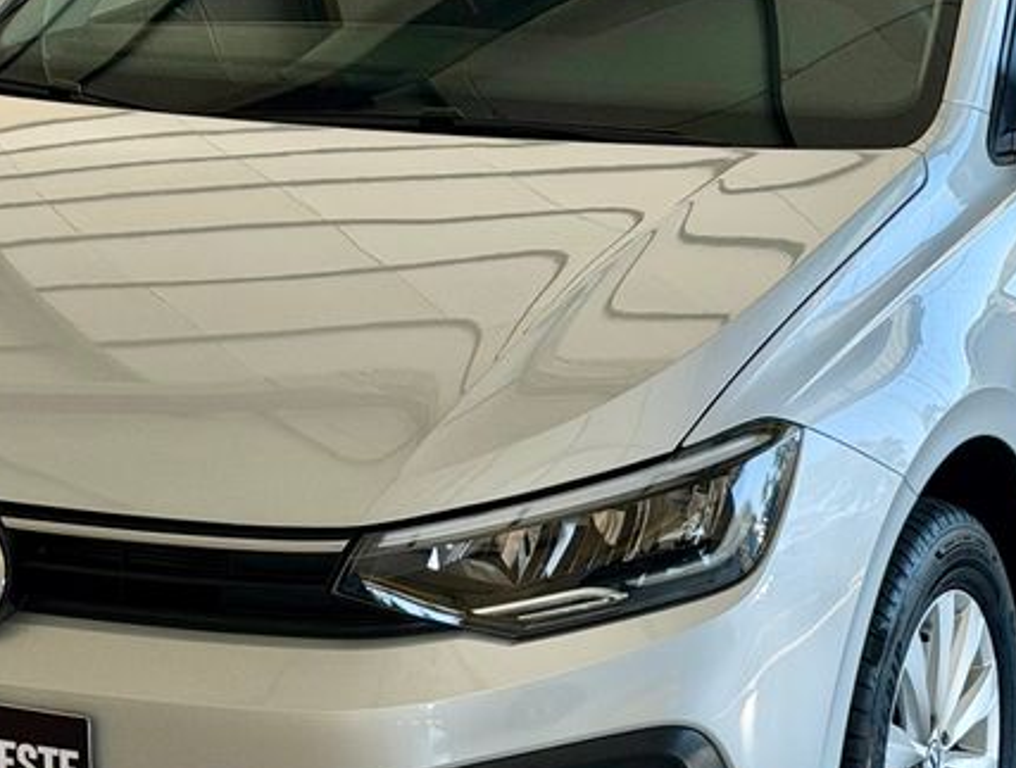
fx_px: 3150
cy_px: 176
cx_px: 501
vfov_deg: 13.9
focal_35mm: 107
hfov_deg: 18.3
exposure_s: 1/987
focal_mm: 6.76
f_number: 1.78
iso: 80
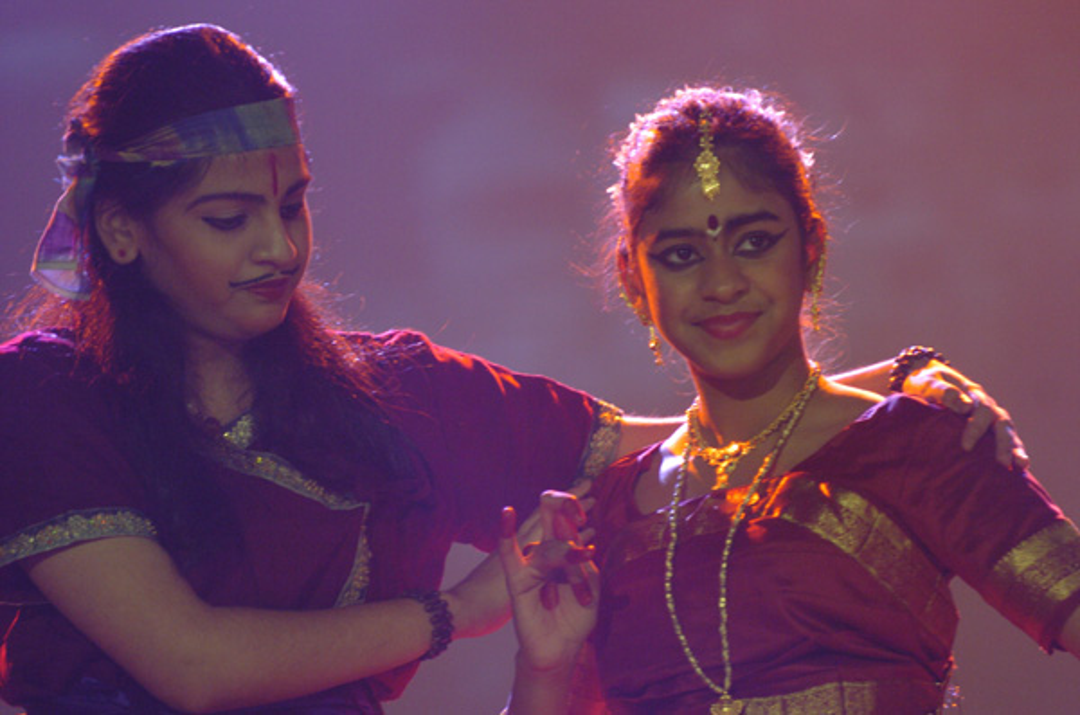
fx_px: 8979
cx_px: 540
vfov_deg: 4.6
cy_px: 358
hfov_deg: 6.9
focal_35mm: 300
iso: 800
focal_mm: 200
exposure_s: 1/80
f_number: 2.8
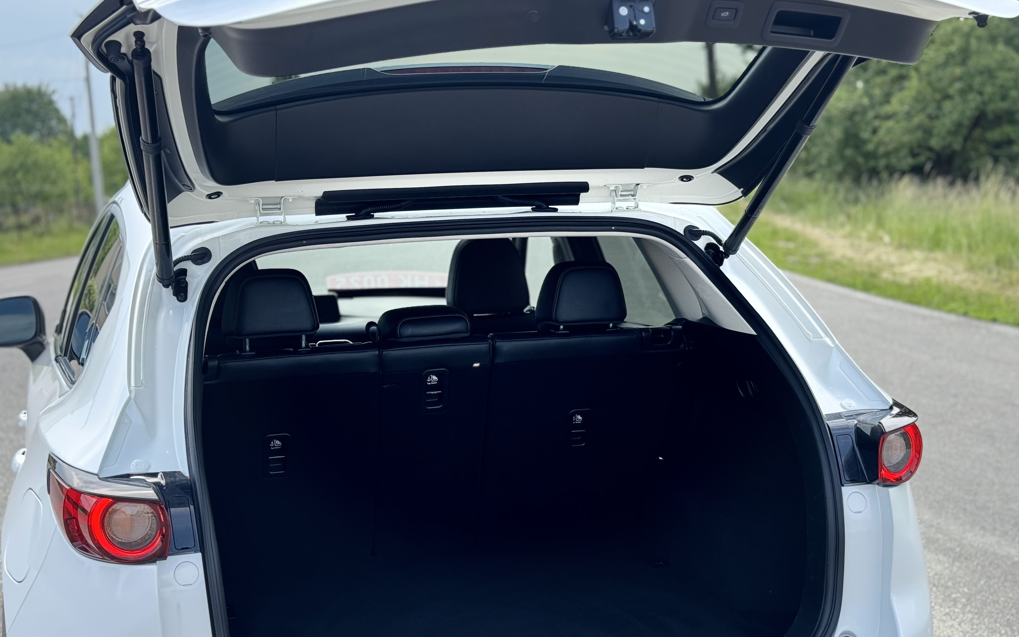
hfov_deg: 38.2
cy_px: 359
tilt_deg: -7.3
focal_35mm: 53
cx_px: 518
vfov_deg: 24.4
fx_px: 1472
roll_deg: +1.8
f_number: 1.78
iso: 64
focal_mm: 6.76
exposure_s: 1/593
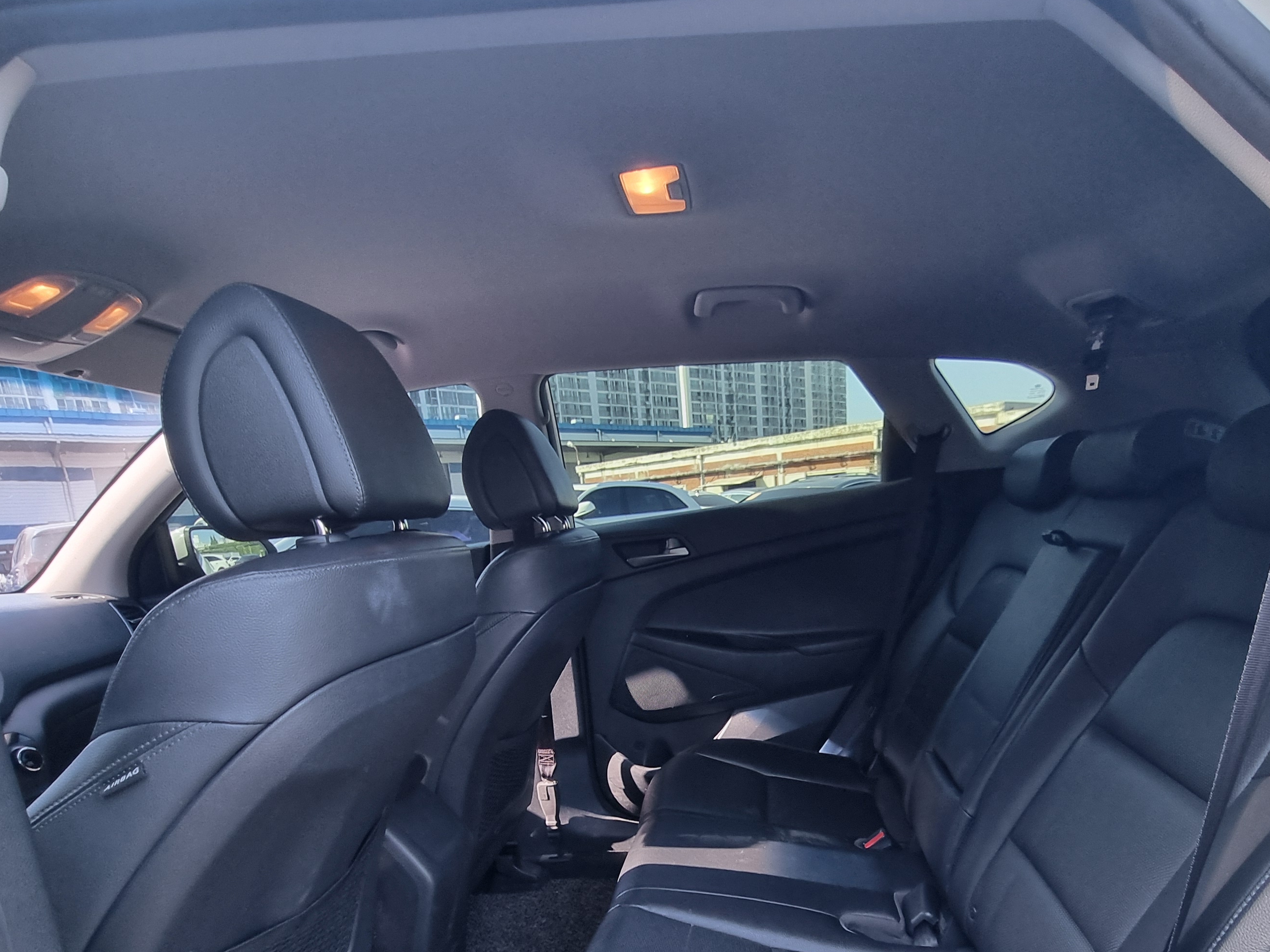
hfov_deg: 81.2
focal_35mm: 20
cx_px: 726
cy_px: 718
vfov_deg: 62.1
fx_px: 734
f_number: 2.2
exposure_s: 1/60
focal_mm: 2.2
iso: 64
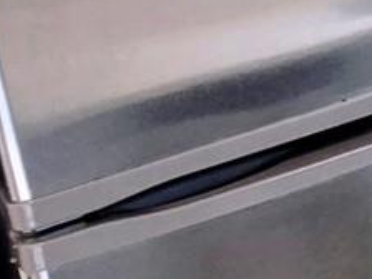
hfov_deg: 15.0
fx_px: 999
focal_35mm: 93
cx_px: 834
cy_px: -114
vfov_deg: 15.0
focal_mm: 2.2
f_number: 2.2
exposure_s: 1/60
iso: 125
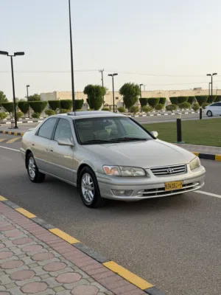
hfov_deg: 30.3
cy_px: 148
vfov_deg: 39.7
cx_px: 110
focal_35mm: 48
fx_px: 409
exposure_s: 1/1678
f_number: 1.78
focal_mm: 6.76
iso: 80
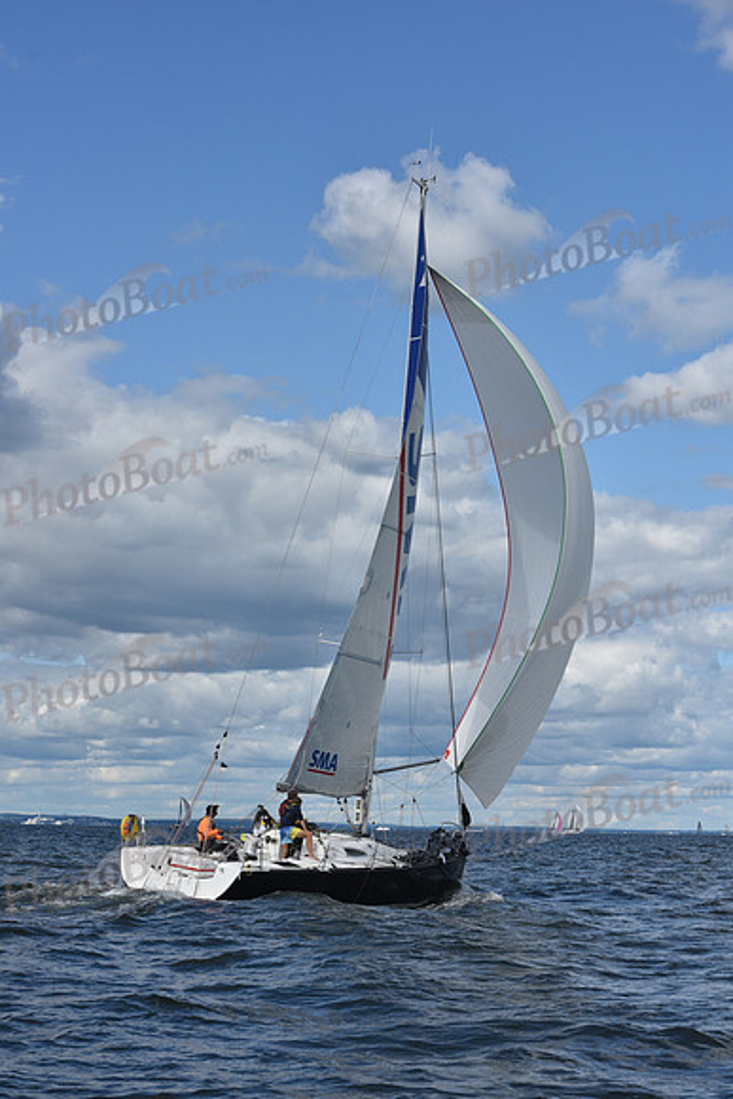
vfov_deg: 28.8
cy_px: 550
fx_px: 2136
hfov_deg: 19.5
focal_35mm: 70
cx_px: 366
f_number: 10
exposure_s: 1/1000
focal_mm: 70
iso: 250
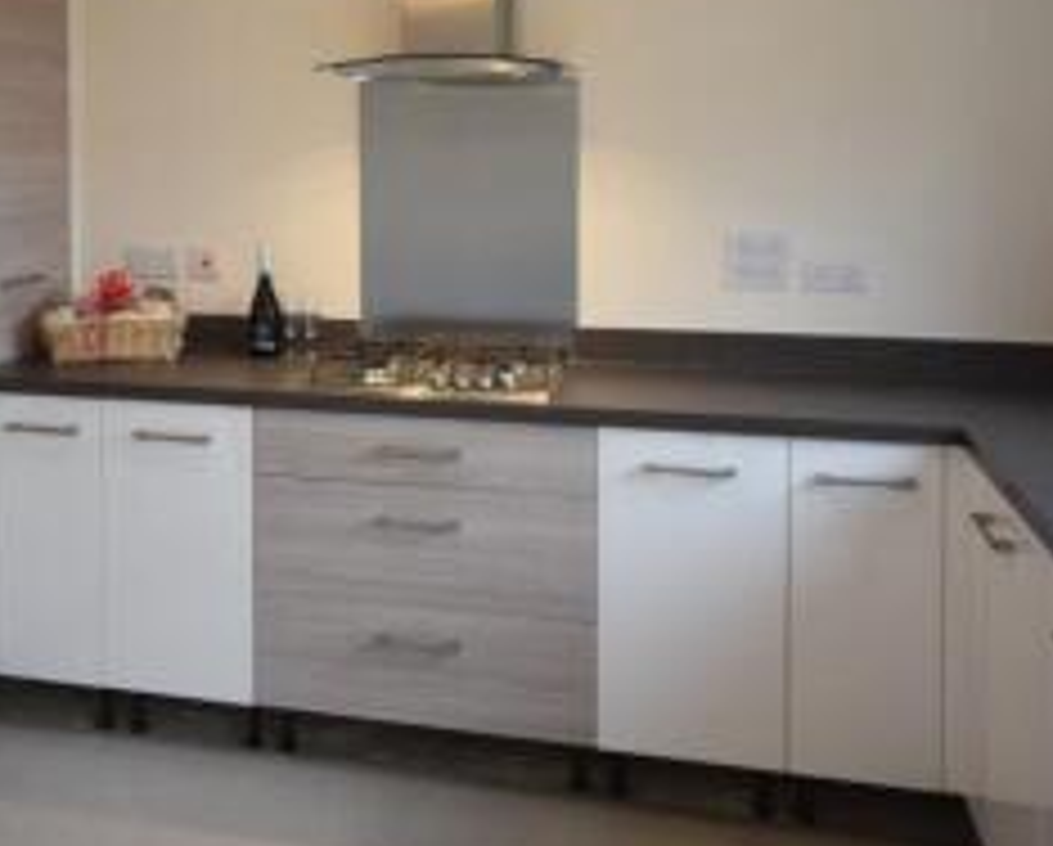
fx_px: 1249
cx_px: 338
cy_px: 218
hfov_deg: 44.9
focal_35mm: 40
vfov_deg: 36.6
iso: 560
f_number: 4.8
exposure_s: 1/60
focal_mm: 14
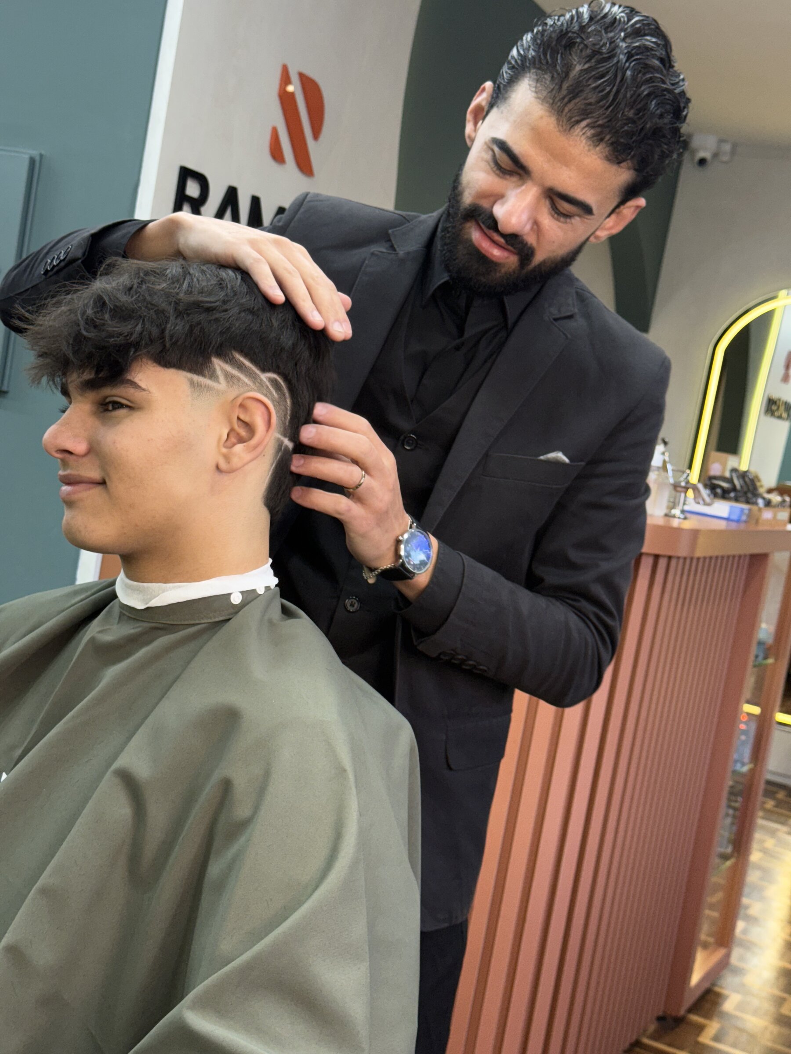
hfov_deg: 30.3
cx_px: 396
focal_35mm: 48
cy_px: 527
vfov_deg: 39.7
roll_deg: -10.3
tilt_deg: -5.1
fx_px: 1462
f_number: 1.78
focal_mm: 6.76
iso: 80
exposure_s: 1/120
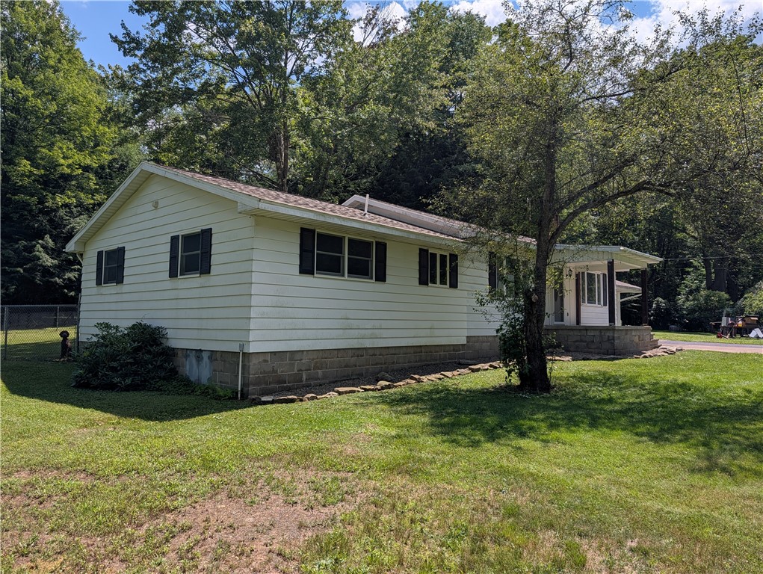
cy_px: 287
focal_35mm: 24
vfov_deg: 56.9
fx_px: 530
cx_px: 382
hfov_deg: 71.5
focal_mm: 6.9
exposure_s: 1/1361
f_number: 1.68
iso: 16
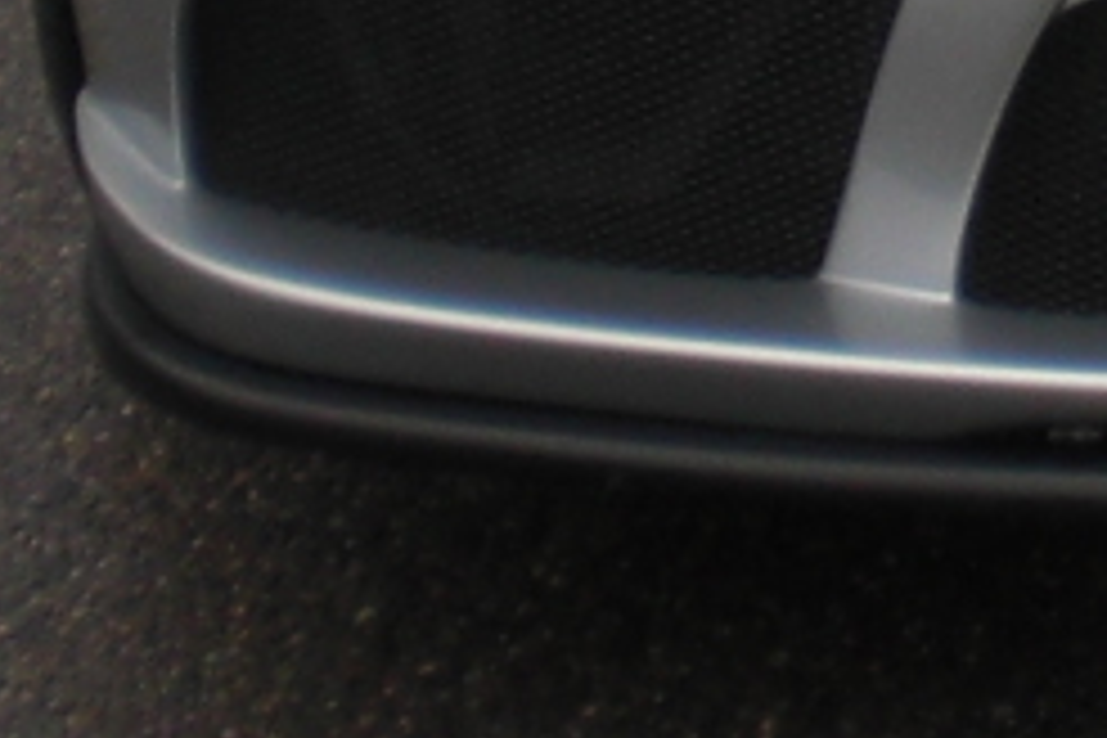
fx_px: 7902
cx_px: 1746
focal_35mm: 257
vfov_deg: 5.2
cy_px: -842
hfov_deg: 7.8
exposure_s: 1/200
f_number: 3.1
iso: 64
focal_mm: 6.3
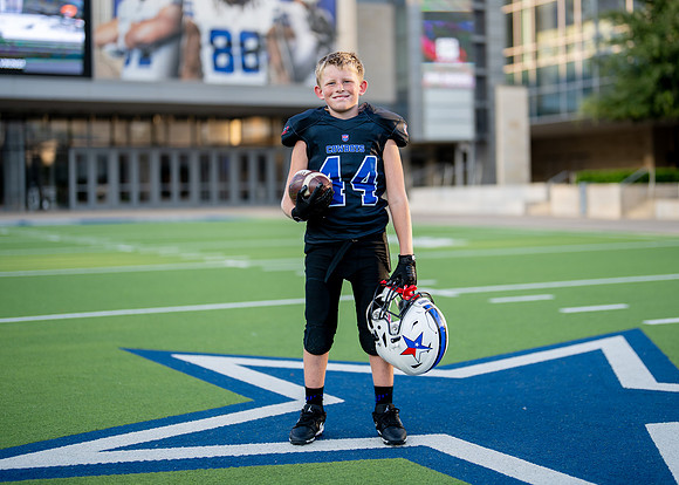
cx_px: 365
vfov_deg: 23.1
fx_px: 1188
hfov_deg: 31.9
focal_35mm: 62
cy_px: 212
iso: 100
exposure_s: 1/2000
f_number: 1.2
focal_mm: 50
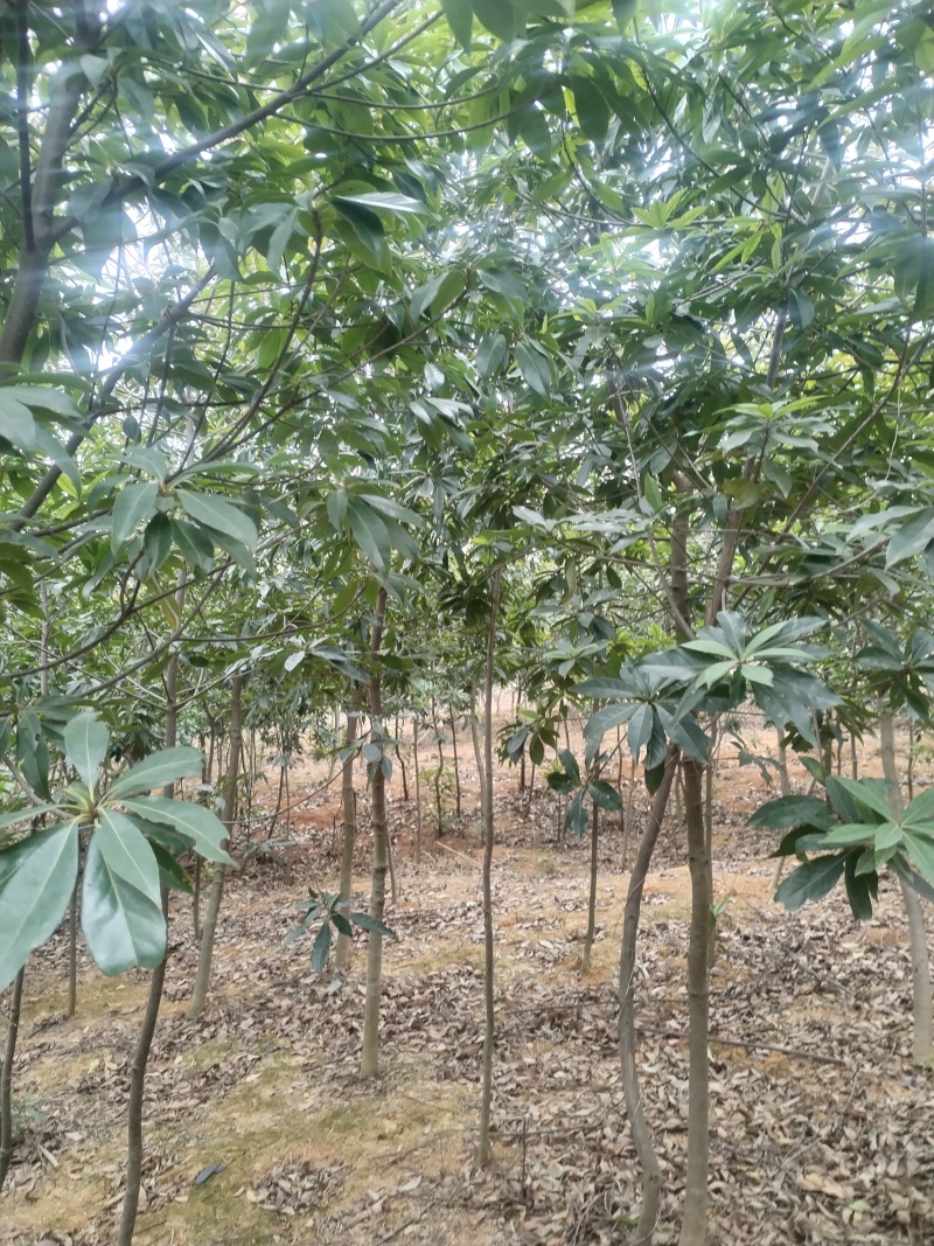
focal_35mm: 26
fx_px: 936
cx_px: 467
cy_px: 623
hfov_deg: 53.1
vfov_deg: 67.3
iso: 211
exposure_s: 1/50
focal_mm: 4.75
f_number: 1.8
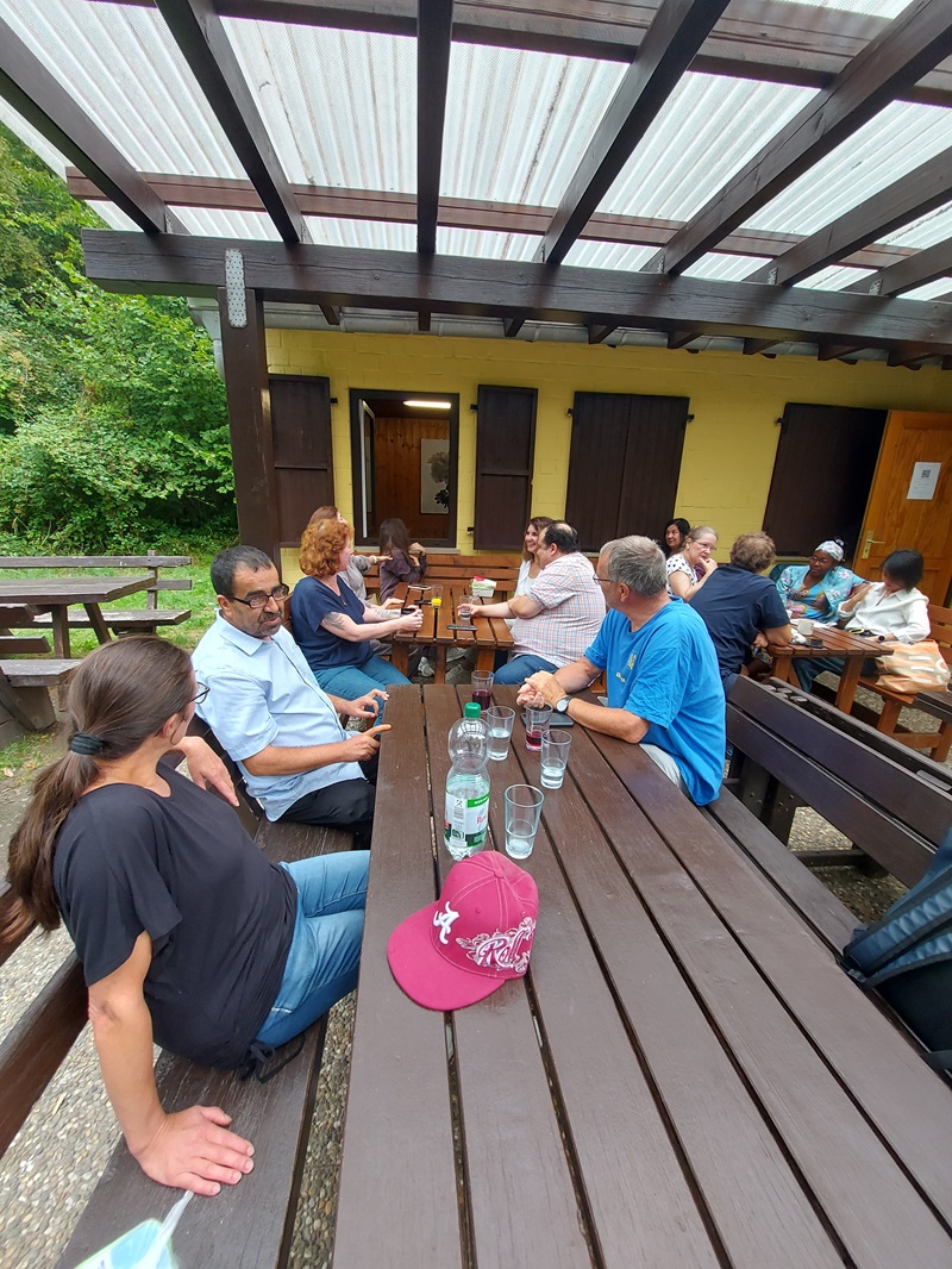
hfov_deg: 89.9
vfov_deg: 106.2
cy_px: 634
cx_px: 476
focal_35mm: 13
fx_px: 477
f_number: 2.2
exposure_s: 1/60
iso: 80
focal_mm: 1.74
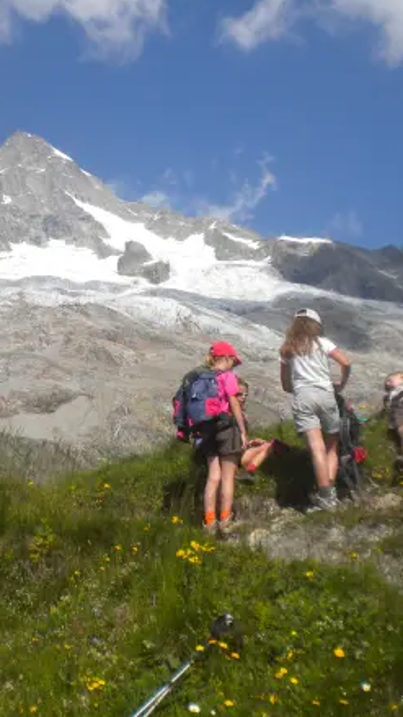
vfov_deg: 39.9
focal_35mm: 52
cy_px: 362
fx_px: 989
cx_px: 78
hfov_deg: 22.7
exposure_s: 1/813
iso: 80
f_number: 4.6
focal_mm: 6.3
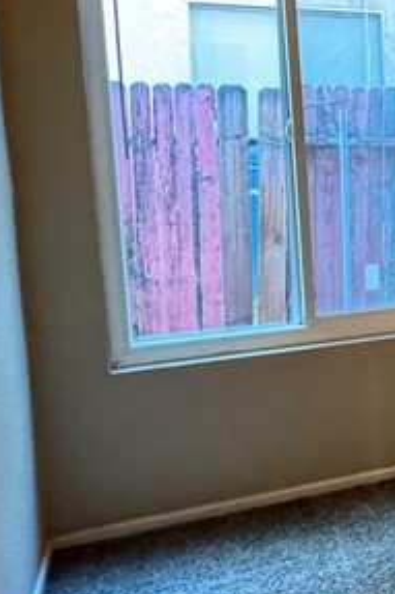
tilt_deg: -11.5
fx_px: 857
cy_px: 226
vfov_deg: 38.0
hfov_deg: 20.0
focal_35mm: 52
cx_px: 682
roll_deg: -1.4
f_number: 2.2
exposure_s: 1/60
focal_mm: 2.22
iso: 640
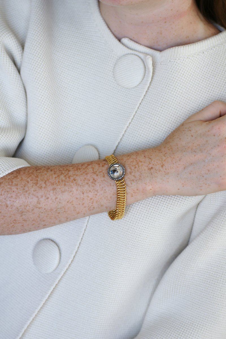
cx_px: 113
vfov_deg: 19.5
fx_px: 989
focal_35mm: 105
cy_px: 170
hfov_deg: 13.0
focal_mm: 70
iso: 200
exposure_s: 1/125
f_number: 3.2
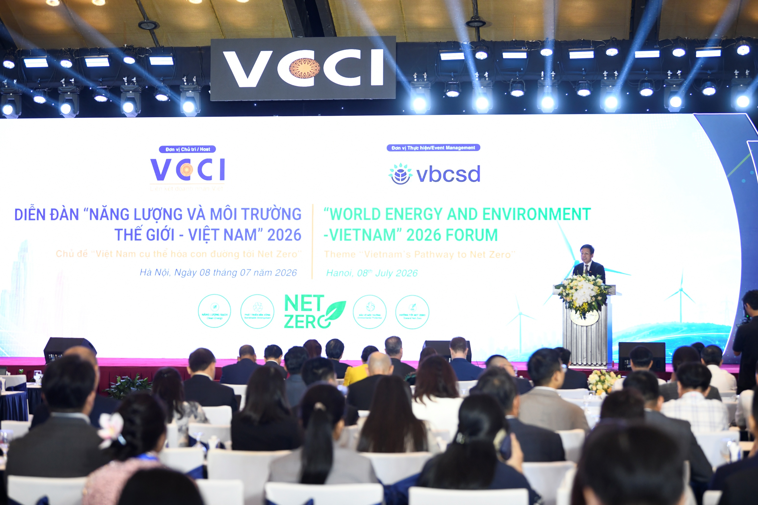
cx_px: 379
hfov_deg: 27.0
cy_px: 252
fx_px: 1579
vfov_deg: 18.2
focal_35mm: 75
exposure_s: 1/200
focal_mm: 75
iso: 1250
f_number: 3.5
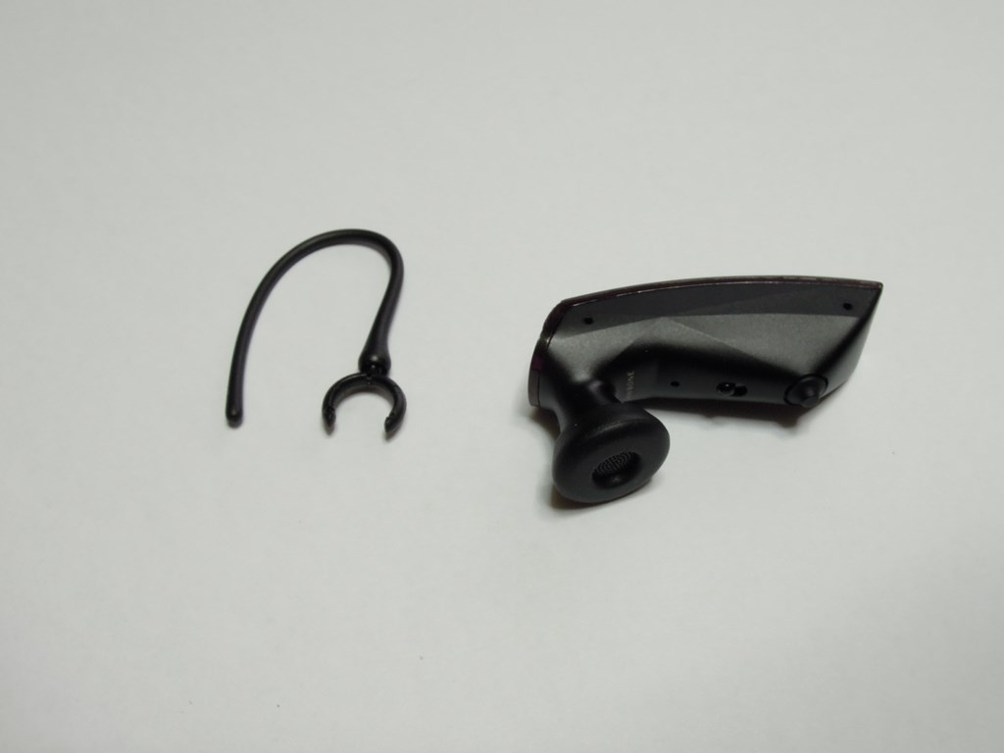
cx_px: 502
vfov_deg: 36.0
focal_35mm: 40
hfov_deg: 46.8
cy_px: 376
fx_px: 1160
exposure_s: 1/2.5
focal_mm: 7.2
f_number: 7.4
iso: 160
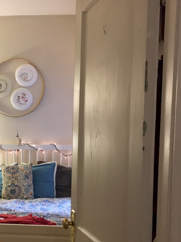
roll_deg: -0.6
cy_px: 164
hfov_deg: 25.2
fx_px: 391
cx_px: 15
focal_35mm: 56
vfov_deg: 34.0
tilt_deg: -3.5
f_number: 2.2
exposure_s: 1/33
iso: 100
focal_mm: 4.15
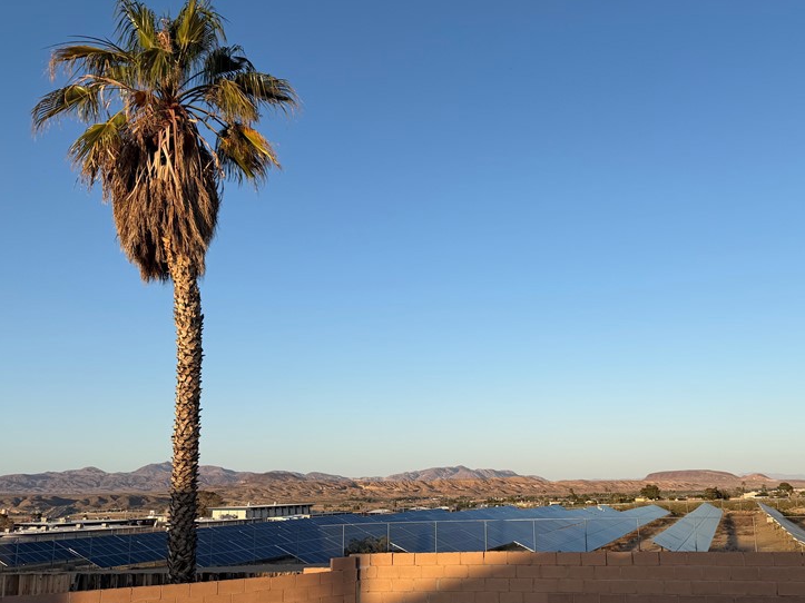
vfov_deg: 41.7
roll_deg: +0.7
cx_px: 512
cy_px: 335
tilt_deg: +10.2
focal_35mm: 34
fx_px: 791
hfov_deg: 53.3
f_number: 1.78
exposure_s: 1/3021
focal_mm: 6.76
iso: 80
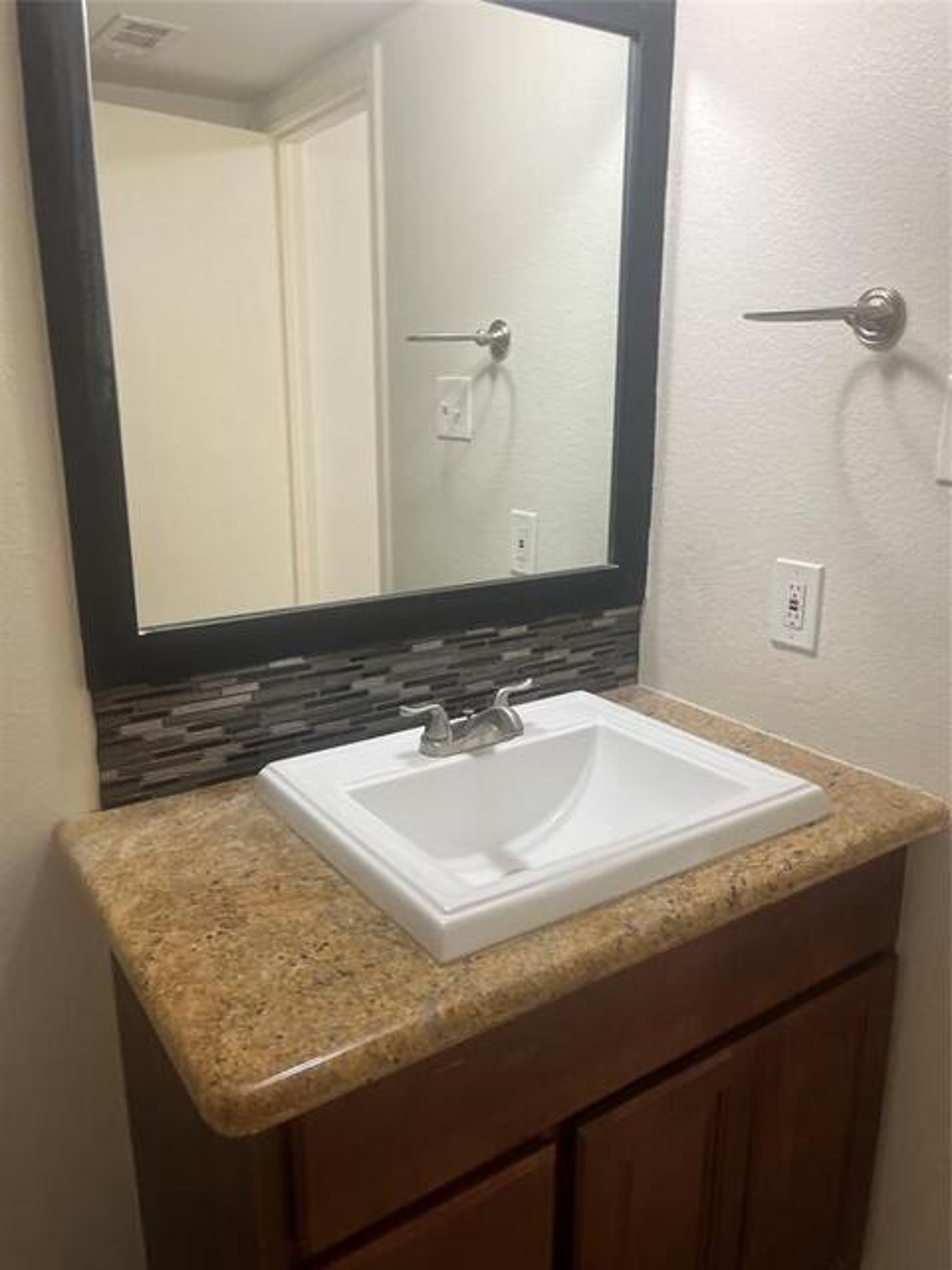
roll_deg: +0.8
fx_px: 953
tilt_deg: -11.8
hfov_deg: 53.1
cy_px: 635
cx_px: 476
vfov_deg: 67.3
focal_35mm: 26
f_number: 1.6
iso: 160
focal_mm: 5.1
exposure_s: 1/60
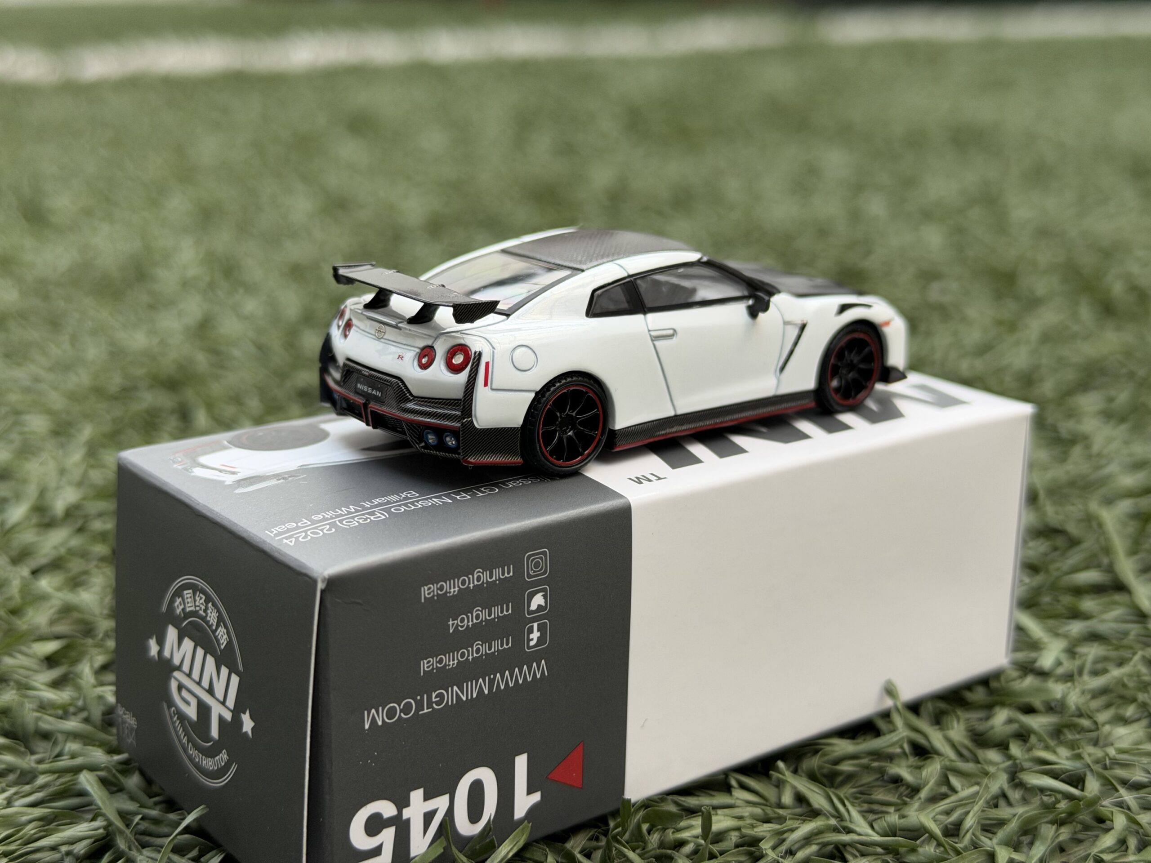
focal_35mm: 48
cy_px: 432
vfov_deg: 30.3
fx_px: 1596
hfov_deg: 39.7
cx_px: 576
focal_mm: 6.76
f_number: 1.78
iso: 100
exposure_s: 1/63
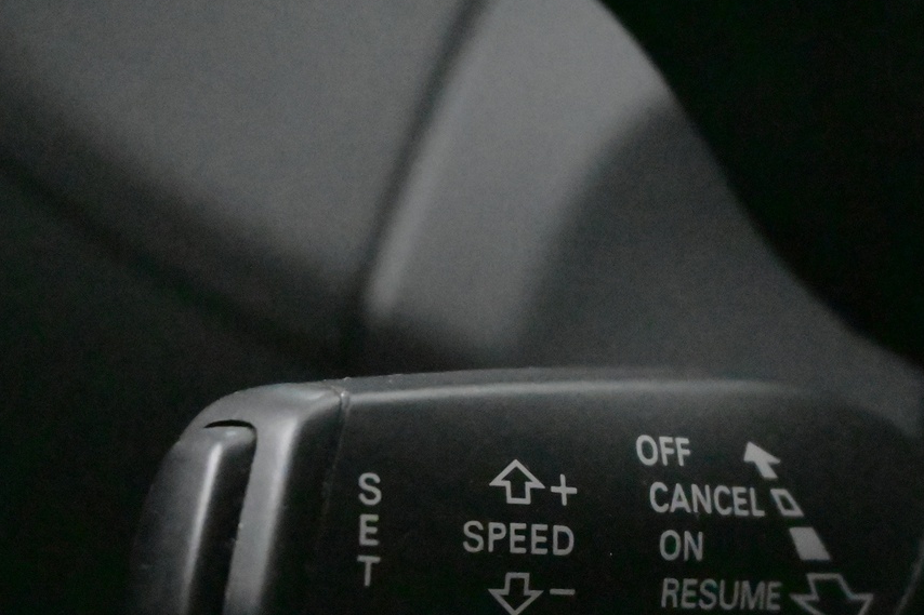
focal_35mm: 111
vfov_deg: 12.3
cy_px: 498
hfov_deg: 18.4
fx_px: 2847
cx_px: 598
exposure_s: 1/60
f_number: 5.6
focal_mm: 39
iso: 28800
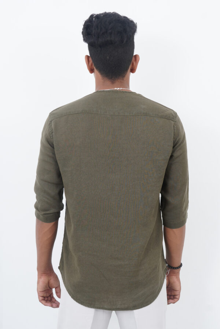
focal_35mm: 51
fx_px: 467
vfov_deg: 38.9
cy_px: 164
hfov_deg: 26.5
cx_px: 110
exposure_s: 1/100
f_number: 8
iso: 200
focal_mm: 34
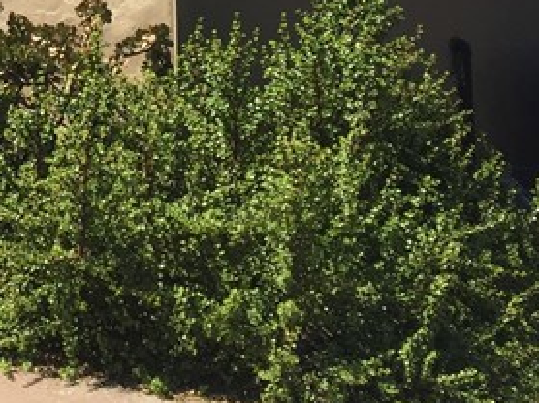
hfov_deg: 16.1
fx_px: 1665
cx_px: -374
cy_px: -271
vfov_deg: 12.8
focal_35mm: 107
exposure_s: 1/1412
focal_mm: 4.15
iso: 32
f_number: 2.2
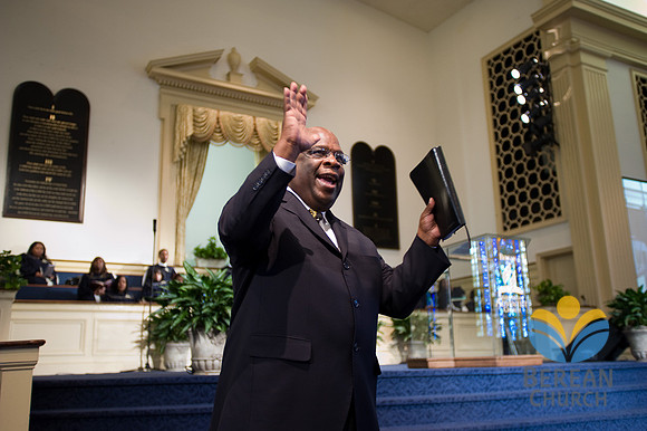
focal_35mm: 35
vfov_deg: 37.8
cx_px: 324
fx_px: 629
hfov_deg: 54.5
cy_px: 216
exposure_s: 1/50
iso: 1600
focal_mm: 35
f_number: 2.8
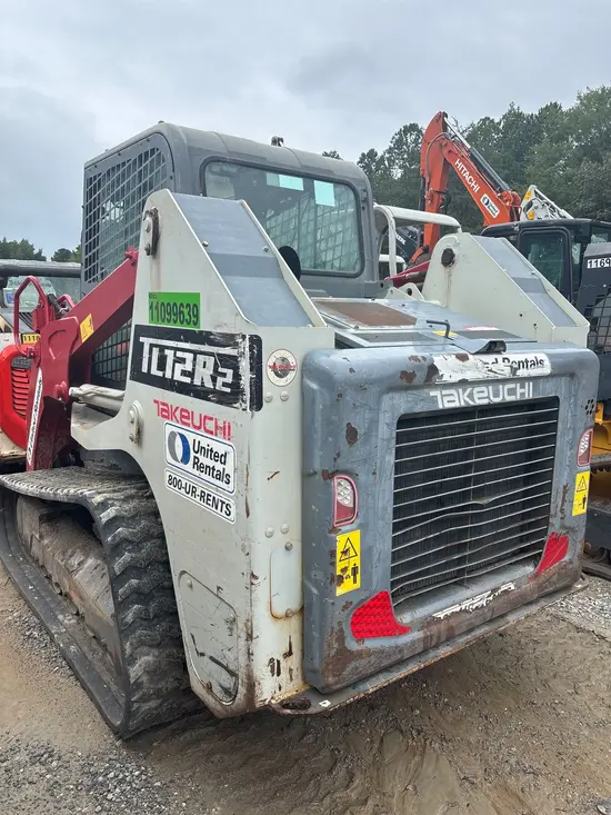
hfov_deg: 53.1
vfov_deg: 67.3
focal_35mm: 26
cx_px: 306
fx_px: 612
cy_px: 408
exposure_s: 1/1667
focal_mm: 5.96
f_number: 1.6
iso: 50
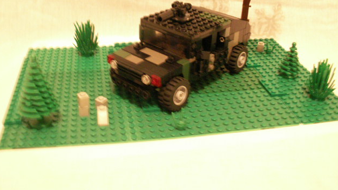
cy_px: 63
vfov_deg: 30.2
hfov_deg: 51.6
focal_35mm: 39
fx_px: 350
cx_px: 166
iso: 160
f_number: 2.8
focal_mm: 5.86
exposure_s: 1/2
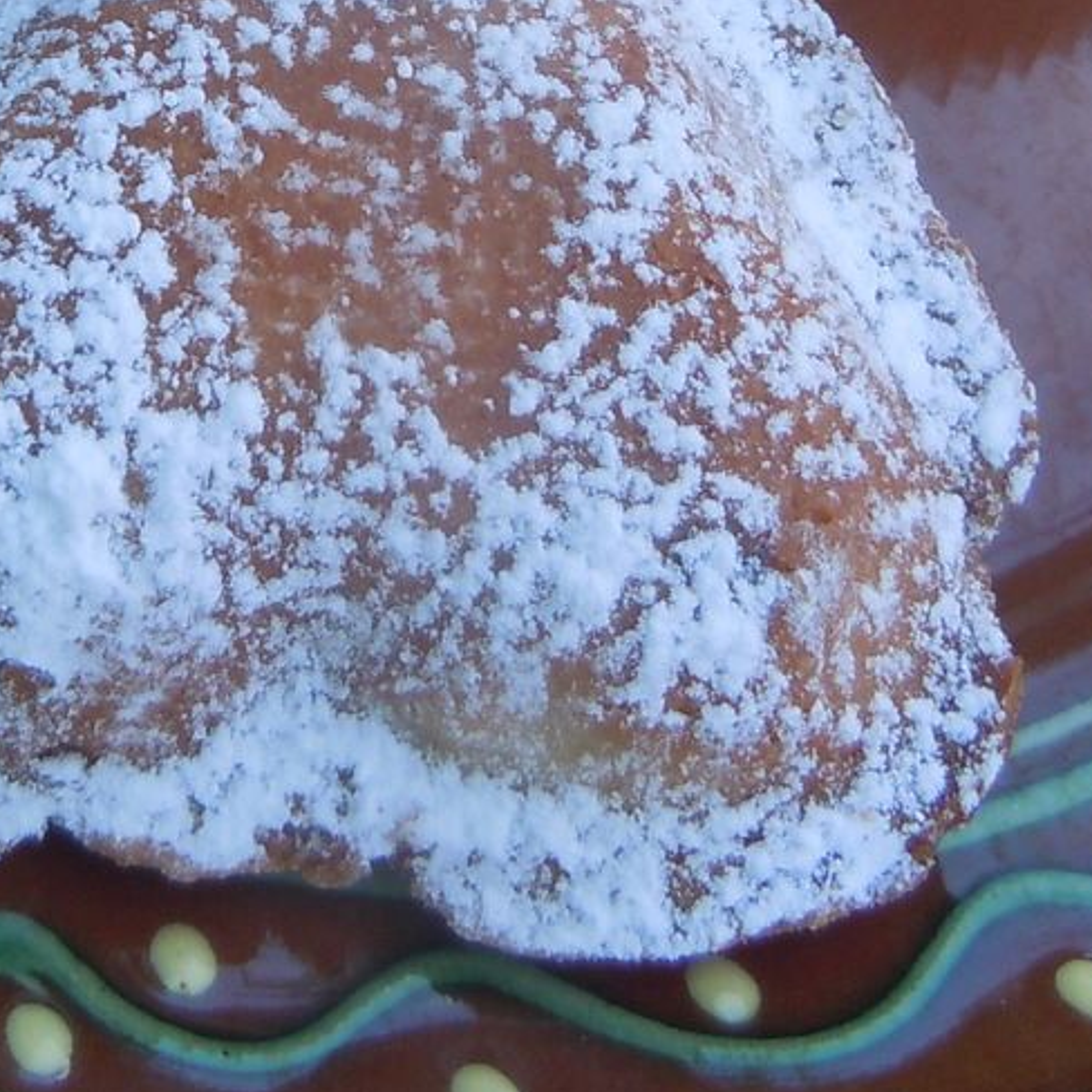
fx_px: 3105
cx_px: 230
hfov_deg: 19.8
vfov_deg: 18.9
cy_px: -201
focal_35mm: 87
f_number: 3.5
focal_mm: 5.4
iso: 100
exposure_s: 1/200
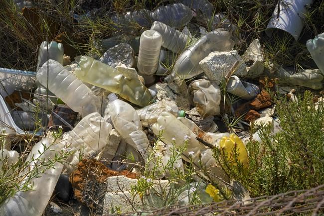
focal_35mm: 55
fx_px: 495
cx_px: 162
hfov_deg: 36.2
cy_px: 108
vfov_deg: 24.6
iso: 800
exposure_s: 1/2500
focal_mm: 55
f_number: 8
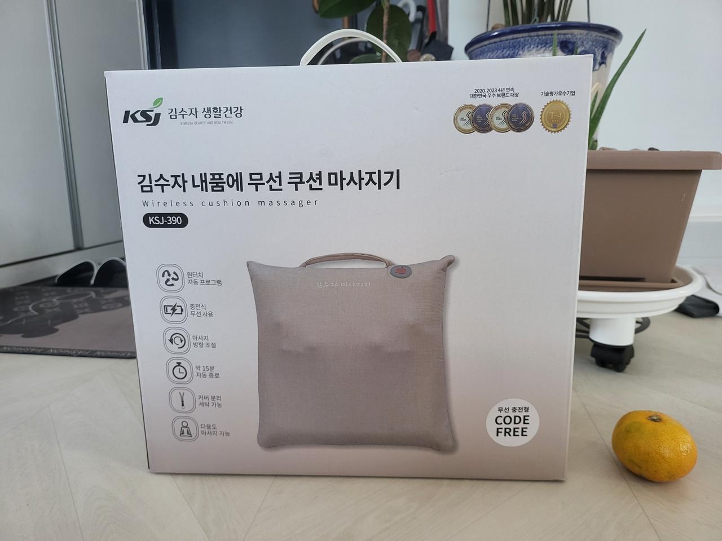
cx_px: 361
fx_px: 501
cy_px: 270
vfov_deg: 56.8
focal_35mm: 24
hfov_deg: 71.6
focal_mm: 5
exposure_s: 1/40
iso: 320
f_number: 1.8
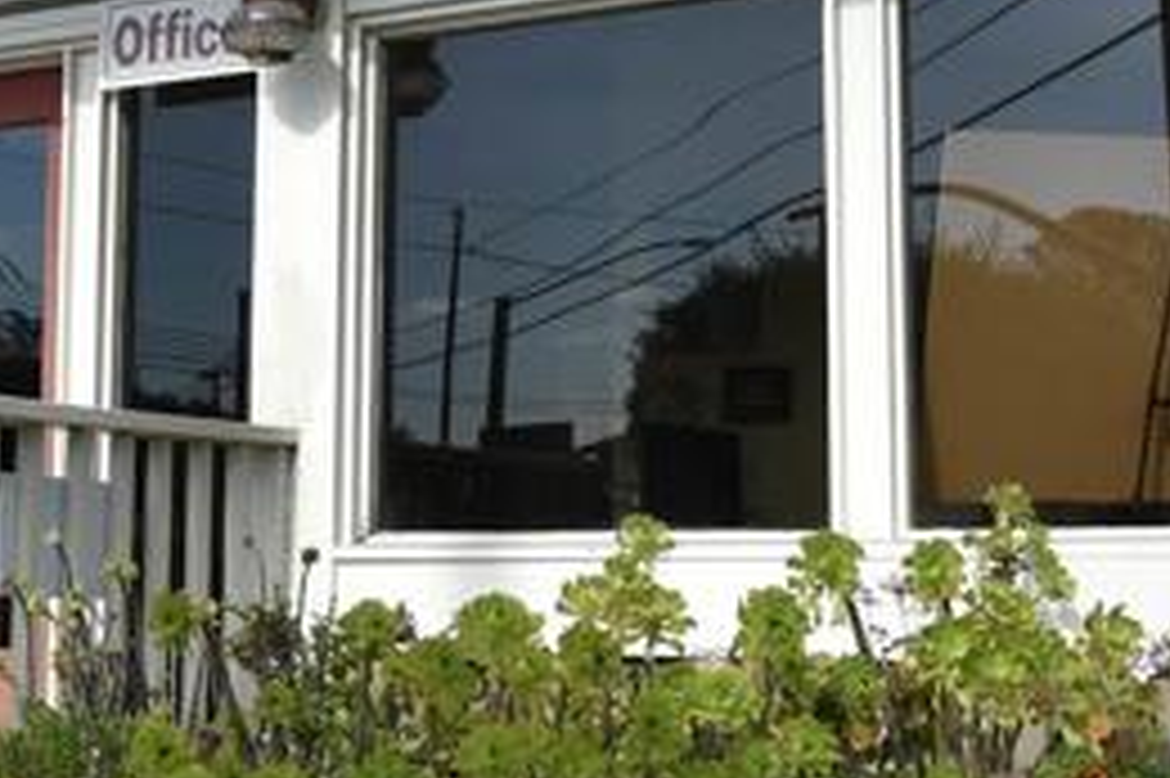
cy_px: 250
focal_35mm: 68
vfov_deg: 19.9
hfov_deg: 29.6
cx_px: 459
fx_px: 2208
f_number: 8
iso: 100
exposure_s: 1/250
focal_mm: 11.5
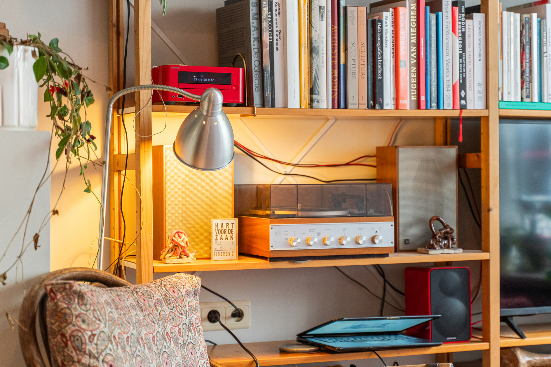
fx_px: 1148
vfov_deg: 18.2
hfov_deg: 27.0
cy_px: 176
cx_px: 281
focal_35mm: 75
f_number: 2.8
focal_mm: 59
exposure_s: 1/125
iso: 800
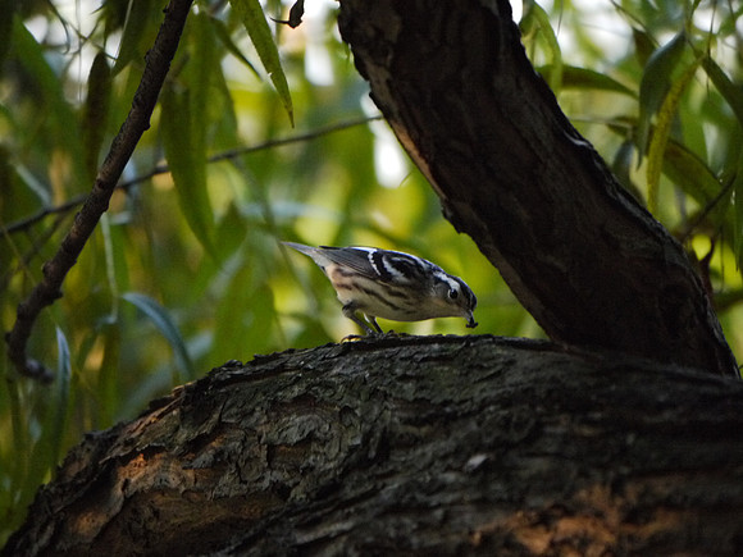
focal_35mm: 600
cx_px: 372
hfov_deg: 3.3
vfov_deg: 2.5
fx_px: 12878
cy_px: 278
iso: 1250
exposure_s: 1/320
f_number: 5.6
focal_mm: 300
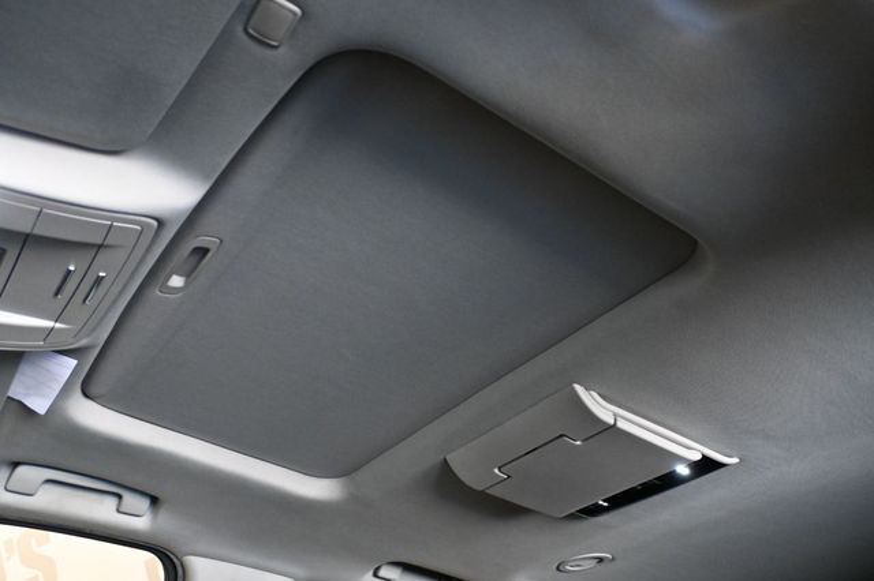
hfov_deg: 57.2
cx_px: 437
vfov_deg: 39.9
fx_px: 801
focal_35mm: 33
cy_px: 290
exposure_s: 1/80
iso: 3200
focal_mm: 22
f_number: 4
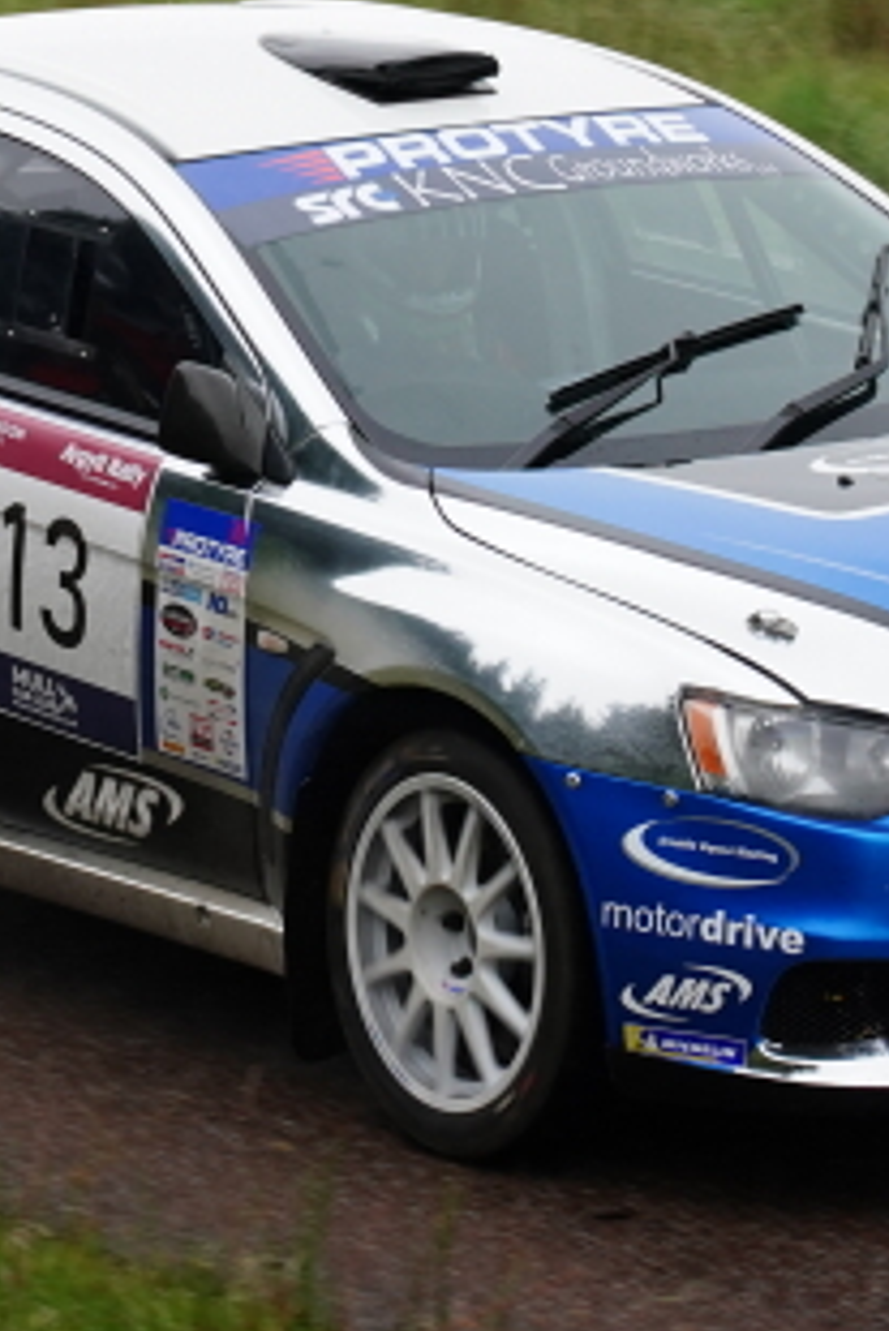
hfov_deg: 6.8
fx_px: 7510
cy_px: 279
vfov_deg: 10.1
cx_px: 331
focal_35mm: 203
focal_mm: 70
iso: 1600
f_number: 10
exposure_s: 1/400
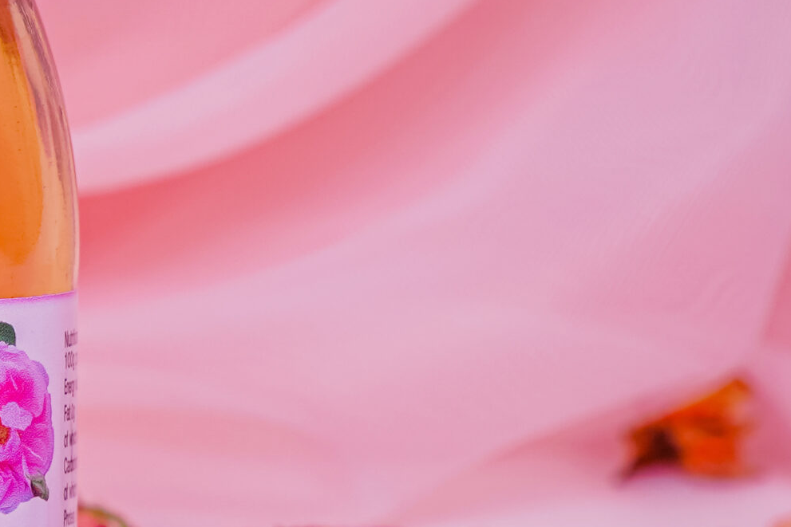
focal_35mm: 390
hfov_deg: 5.3
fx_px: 8570
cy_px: 224
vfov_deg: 3.5
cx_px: -124
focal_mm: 101
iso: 200
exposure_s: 1/200
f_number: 4
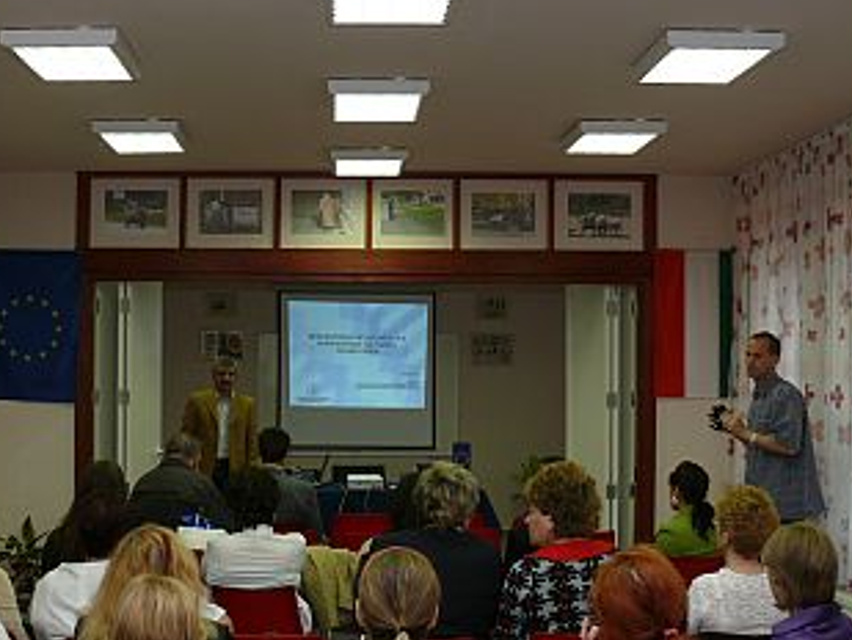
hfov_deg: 37.3
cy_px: 378
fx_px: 1256
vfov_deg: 28.5
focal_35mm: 51
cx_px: 320
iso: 100
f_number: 4
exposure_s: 1/30
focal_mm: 7.4
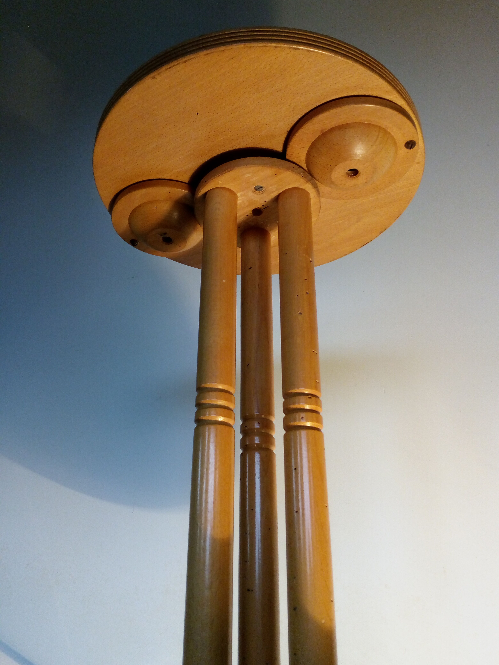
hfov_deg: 51.4
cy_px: 332
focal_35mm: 27
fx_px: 519
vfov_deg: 65.3
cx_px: 250
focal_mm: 3.5
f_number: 2
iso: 355
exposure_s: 1/100
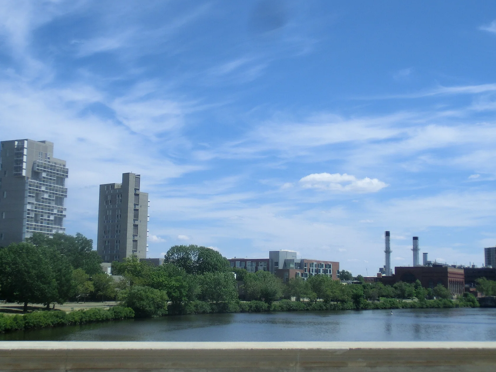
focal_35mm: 50
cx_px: 252
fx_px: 716
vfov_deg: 29.1
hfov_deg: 38.2
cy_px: 193
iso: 100
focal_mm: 7.87
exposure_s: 1/1600
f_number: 4.2
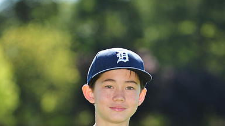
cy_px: 151
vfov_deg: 3.8
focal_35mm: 317
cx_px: 113
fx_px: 1890
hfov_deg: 6.8
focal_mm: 200
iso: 320
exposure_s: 1/640
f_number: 5
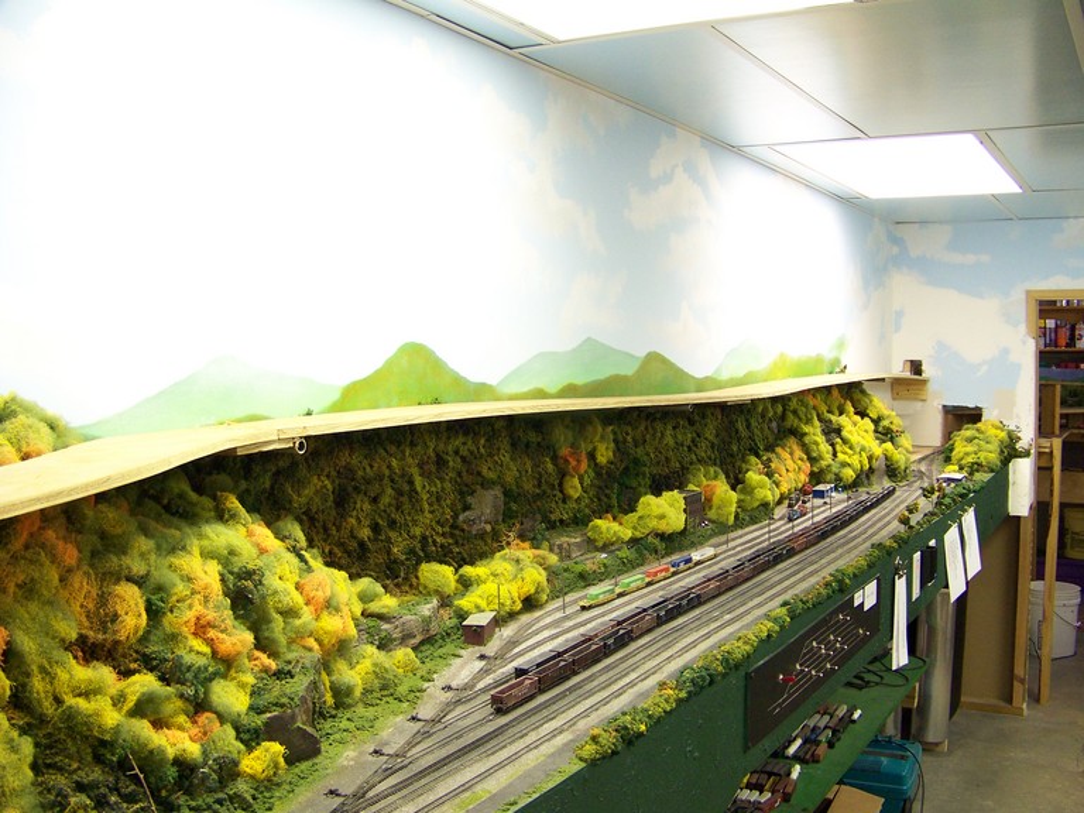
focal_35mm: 36
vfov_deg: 39.7
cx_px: 542
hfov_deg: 51.4
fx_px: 1127
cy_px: 406
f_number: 2.8
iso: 160
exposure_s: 1/30
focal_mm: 5.85
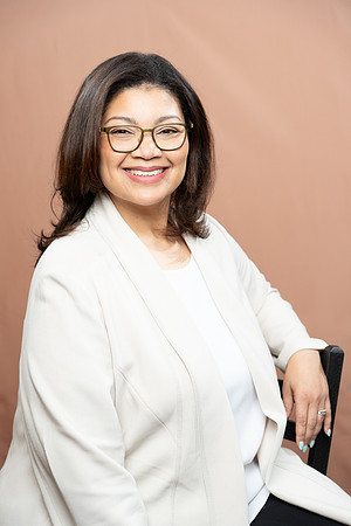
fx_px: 1038
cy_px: 263
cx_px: 176
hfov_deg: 19.2
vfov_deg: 28.5
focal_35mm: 71
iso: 320
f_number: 4
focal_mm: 71
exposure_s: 1/160
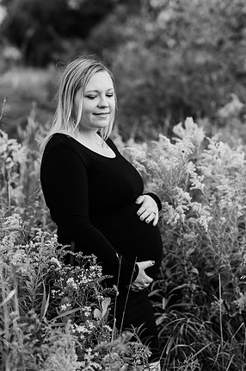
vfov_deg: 22.9
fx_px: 914
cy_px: 186
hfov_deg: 15.3
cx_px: 124
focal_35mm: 89
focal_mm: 85
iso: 200
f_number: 2.8
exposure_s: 1/640
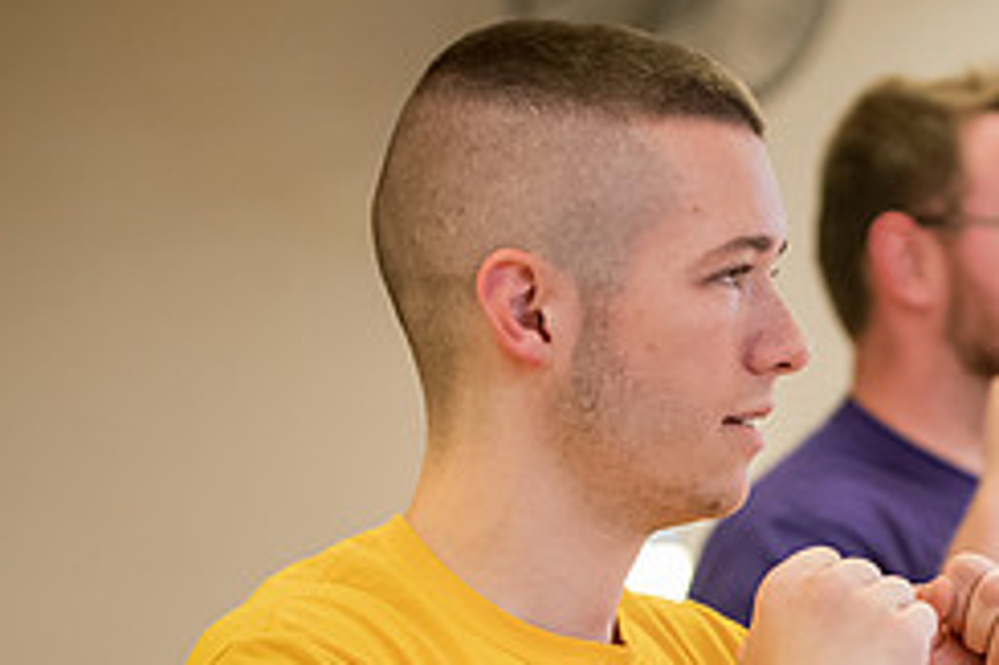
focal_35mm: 166
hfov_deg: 12.2
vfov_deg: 8.2
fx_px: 4603
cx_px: 995
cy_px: 740
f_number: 3.2
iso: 1250
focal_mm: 70
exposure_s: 1/200
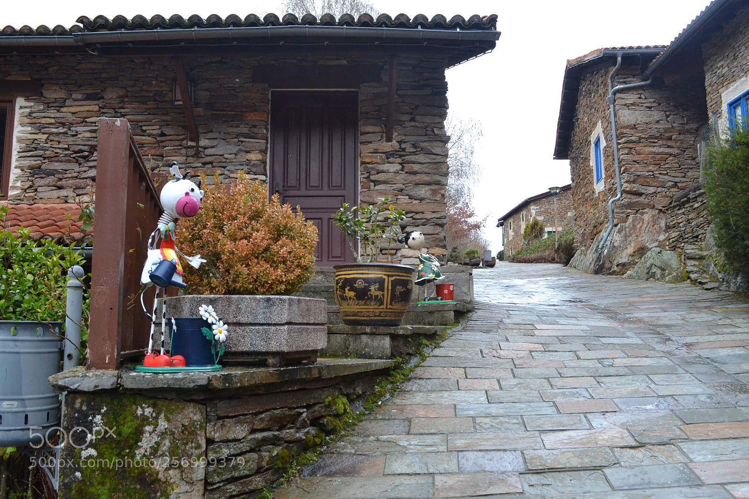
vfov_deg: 43.6
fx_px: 624
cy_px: 250
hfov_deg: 61.9
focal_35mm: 30
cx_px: 374
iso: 1600
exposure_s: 1/60
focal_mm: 20
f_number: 8
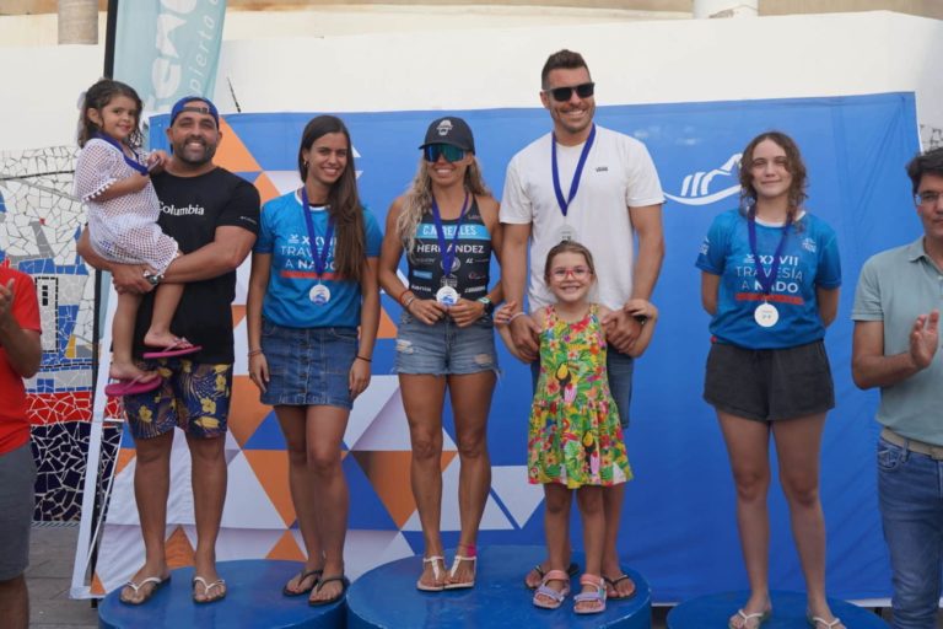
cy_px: 314
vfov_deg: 43.6
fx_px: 786
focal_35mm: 30
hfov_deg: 61.9
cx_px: 472
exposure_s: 1/160
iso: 100
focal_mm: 30
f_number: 4
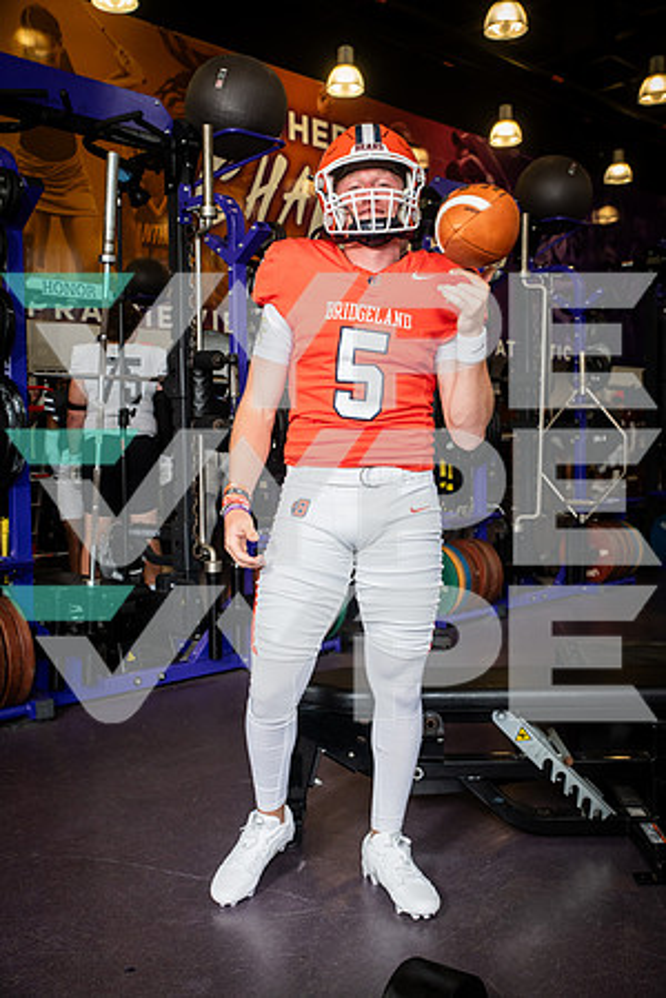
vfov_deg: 54.4
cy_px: 499
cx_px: 333
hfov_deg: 37.9
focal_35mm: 35
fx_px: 971
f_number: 5.6
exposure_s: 1/250
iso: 500
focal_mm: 35
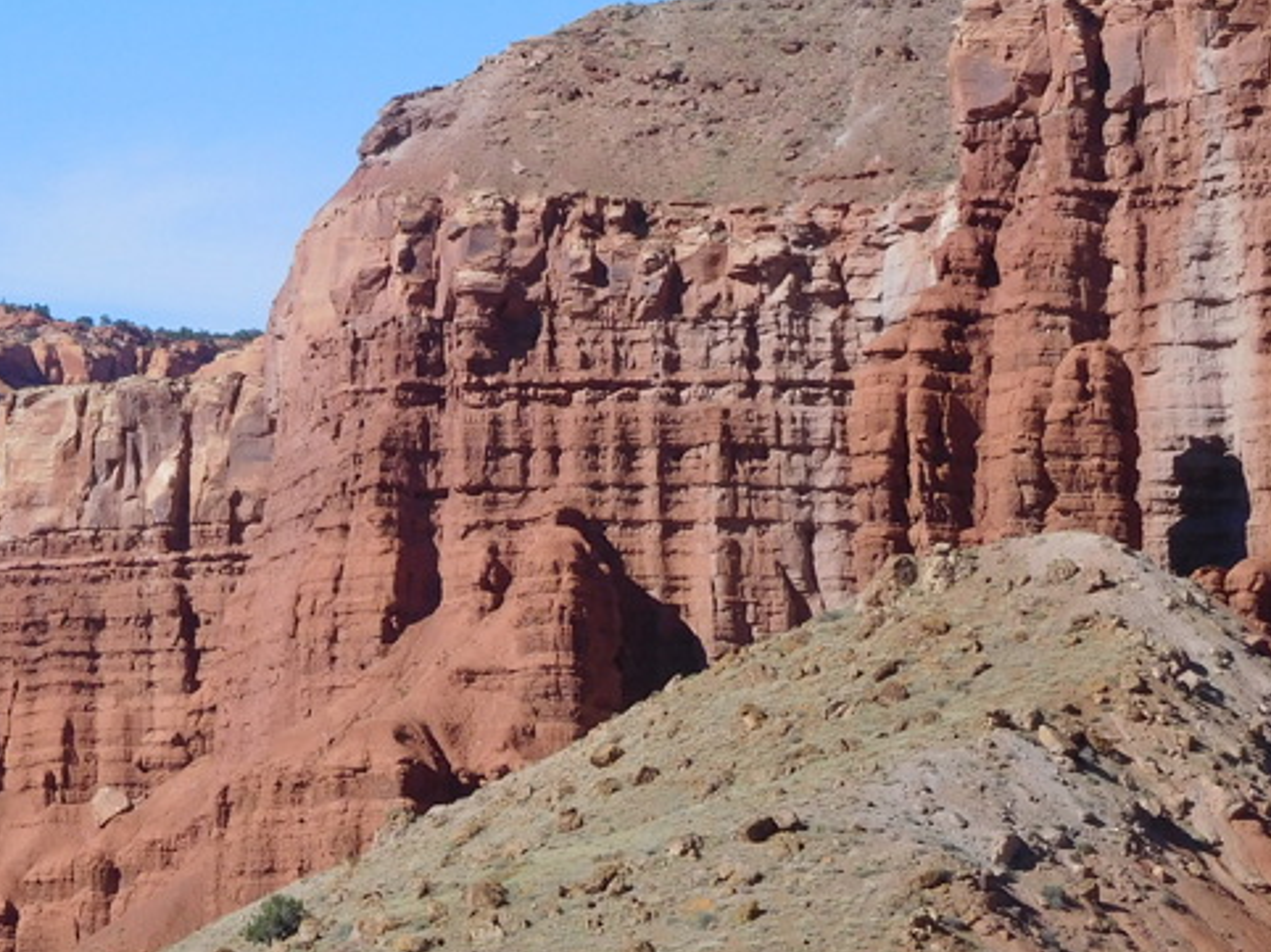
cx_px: 120
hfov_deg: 8.0
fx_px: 9101
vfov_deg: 6.0
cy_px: 477
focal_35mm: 248
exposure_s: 1/800
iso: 125
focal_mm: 20
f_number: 4.9
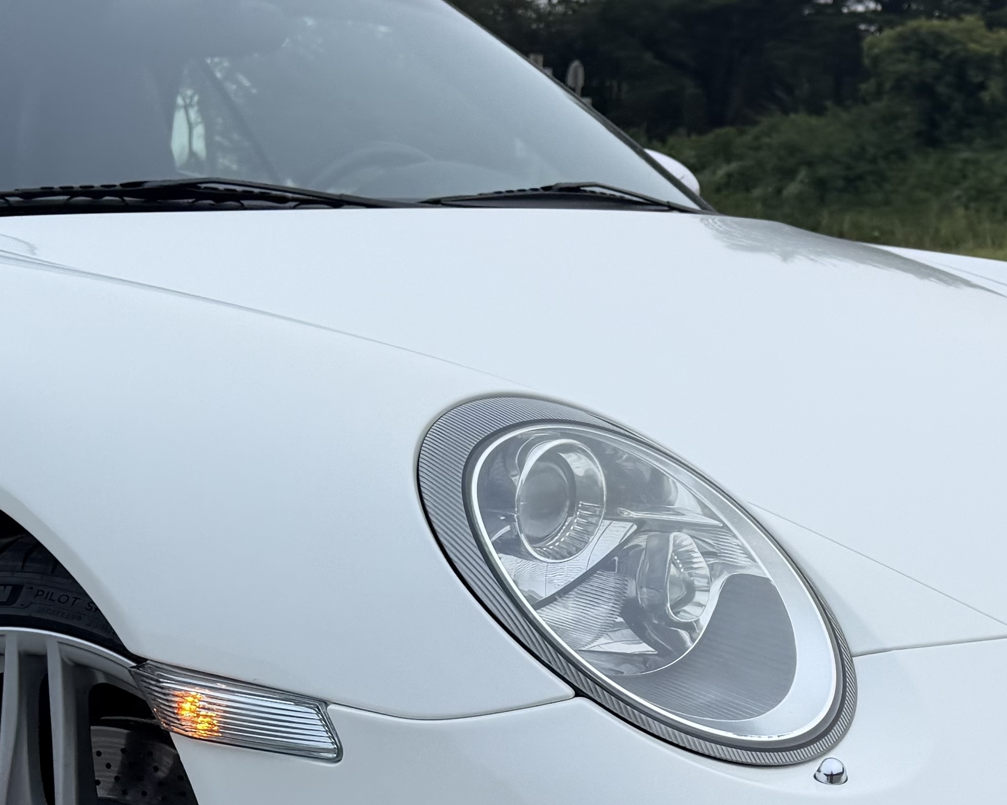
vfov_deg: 22.4
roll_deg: +1.9
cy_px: 525
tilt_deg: -8.2
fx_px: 2026
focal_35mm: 68
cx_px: 675
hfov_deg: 27.7
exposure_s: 1/665
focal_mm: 6.76
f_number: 1.78
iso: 80
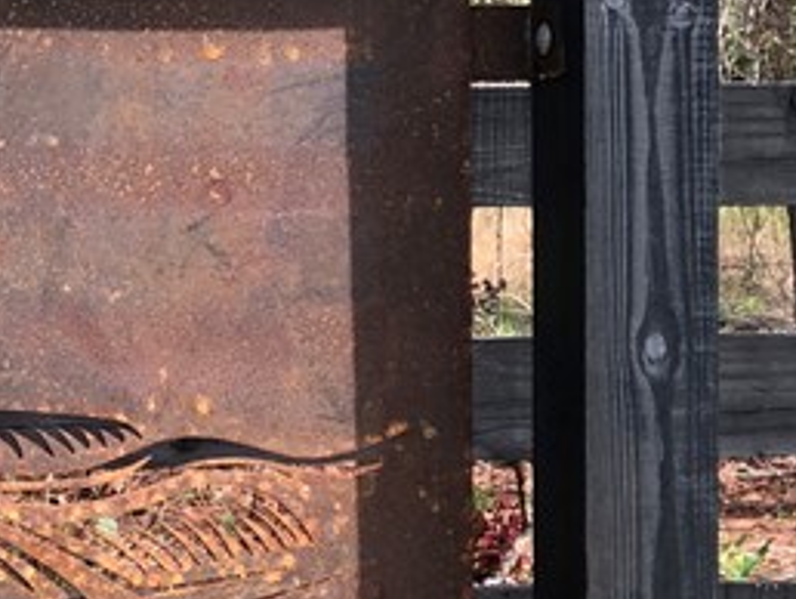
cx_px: -654
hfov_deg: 8.4
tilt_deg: -3.4
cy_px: 435
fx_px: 5202
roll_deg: +0.9
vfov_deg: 6.6
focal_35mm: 226
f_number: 2.8
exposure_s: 1/120
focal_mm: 6.6
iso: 20
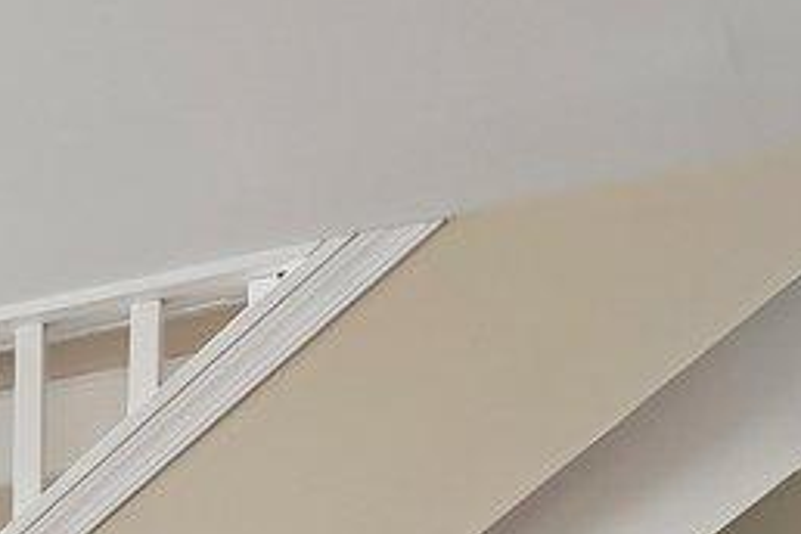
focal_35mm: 111
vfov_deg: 10.5
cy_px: 1324
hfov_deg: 9.9
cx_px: -1919
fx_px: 2470
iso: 500
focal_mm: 14
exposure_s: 1/25
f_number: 8
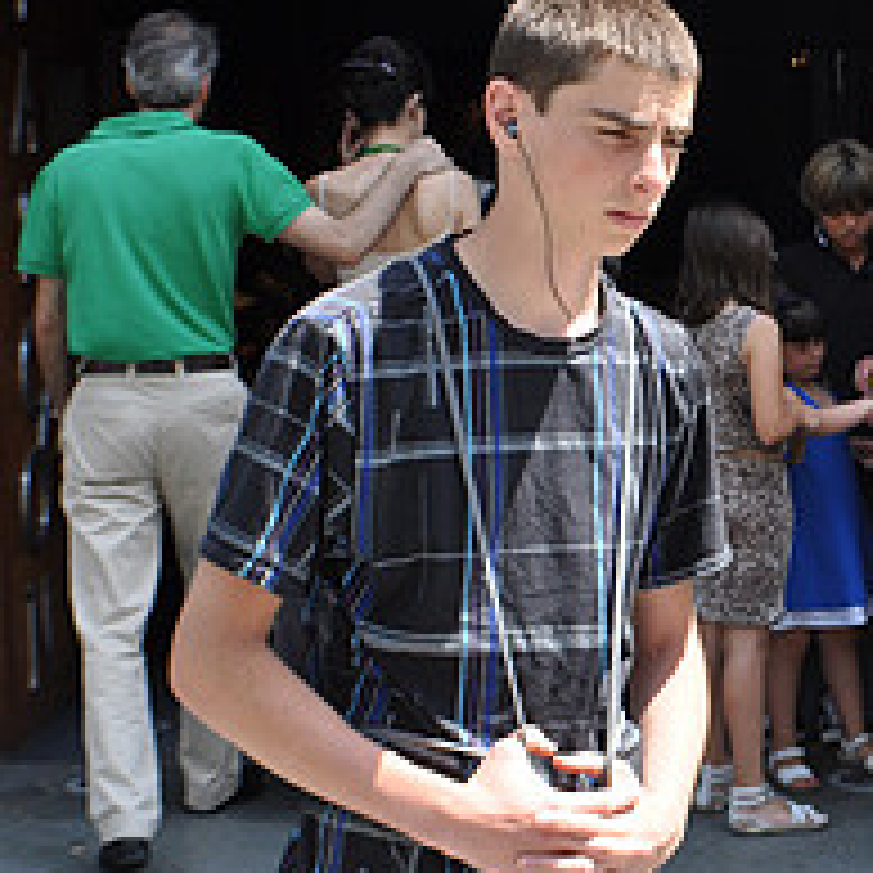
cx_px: 972
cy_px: 214
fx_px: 3909
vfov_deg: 12.7
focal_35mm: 137
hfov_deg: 12.5
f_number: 6.3
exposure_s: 1/160
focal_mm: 36
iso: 200
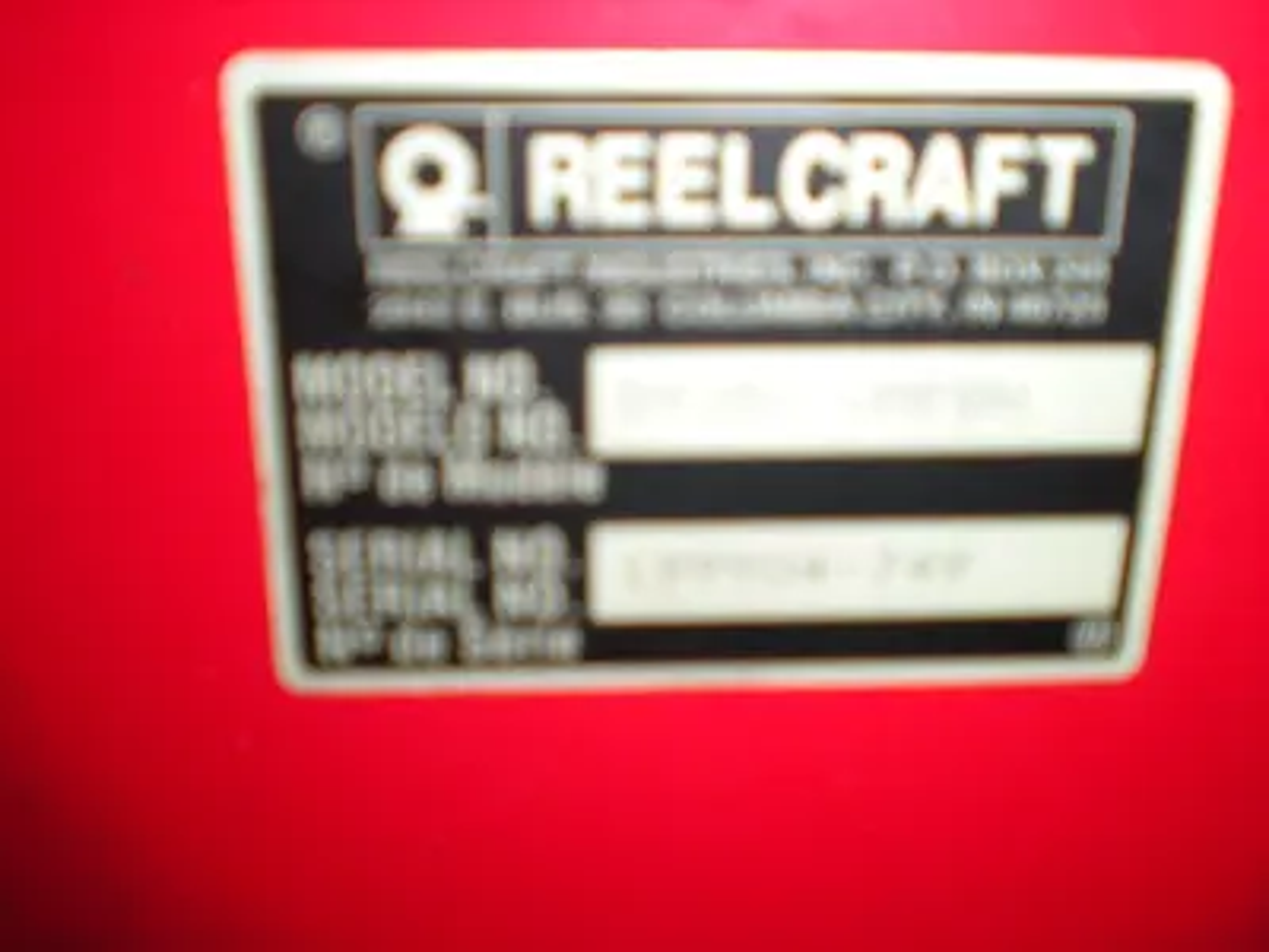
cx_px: 634
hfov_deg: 49.0
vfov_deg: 37.7
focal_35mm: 38
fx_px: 1393
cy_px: 476
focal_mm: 6.3
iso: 64
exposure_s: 1/60
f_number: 3.1
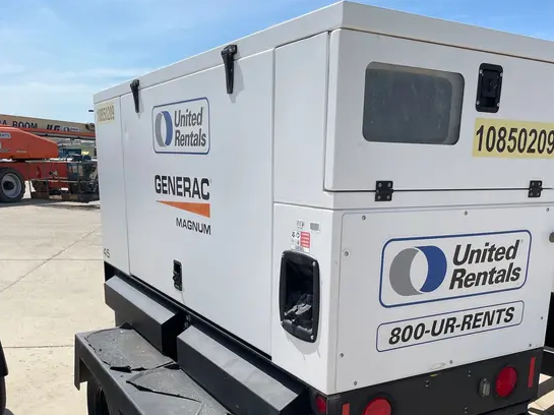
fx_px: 560
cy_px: 306
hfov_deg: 52.7
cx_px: 275
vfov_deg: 39.7
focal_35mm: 35
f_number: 1.6
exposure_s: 1/5814
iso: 50
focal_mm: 4.2
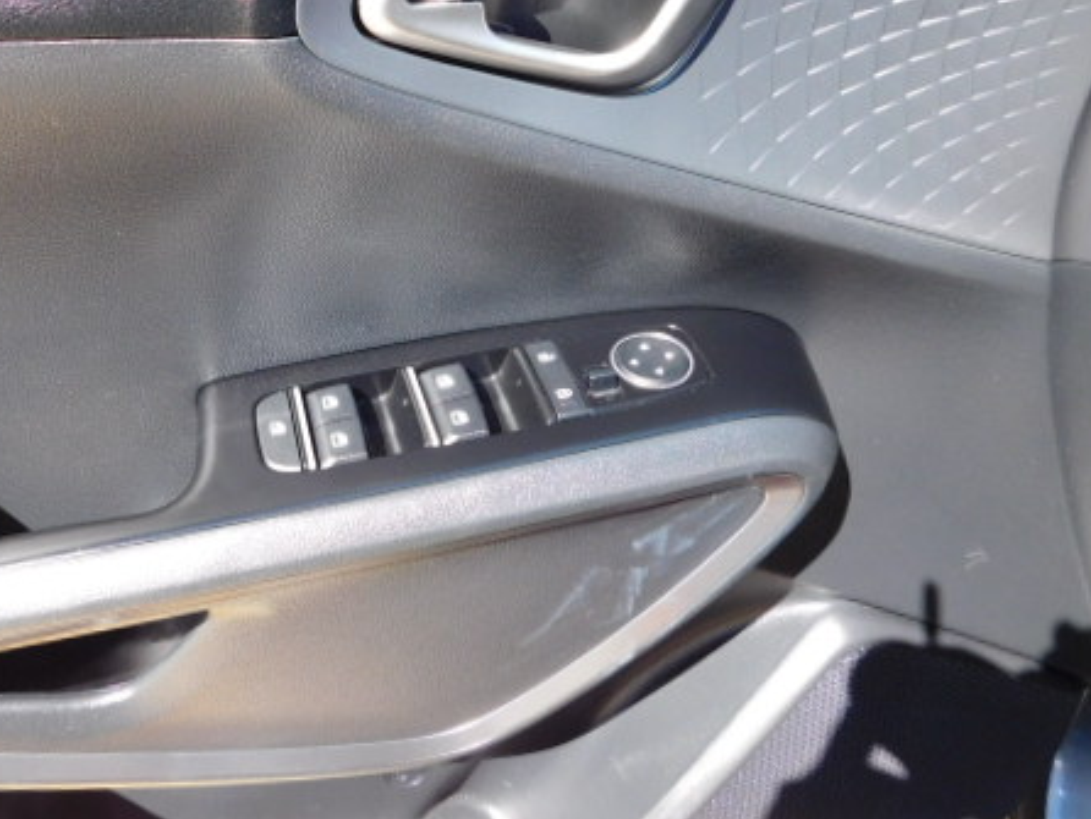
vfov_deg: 42.2
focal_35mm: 33
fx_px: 1041
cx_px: 316
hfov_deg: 53.6
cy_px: 252
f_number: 3
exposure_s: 1/160
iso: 125
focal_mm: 4
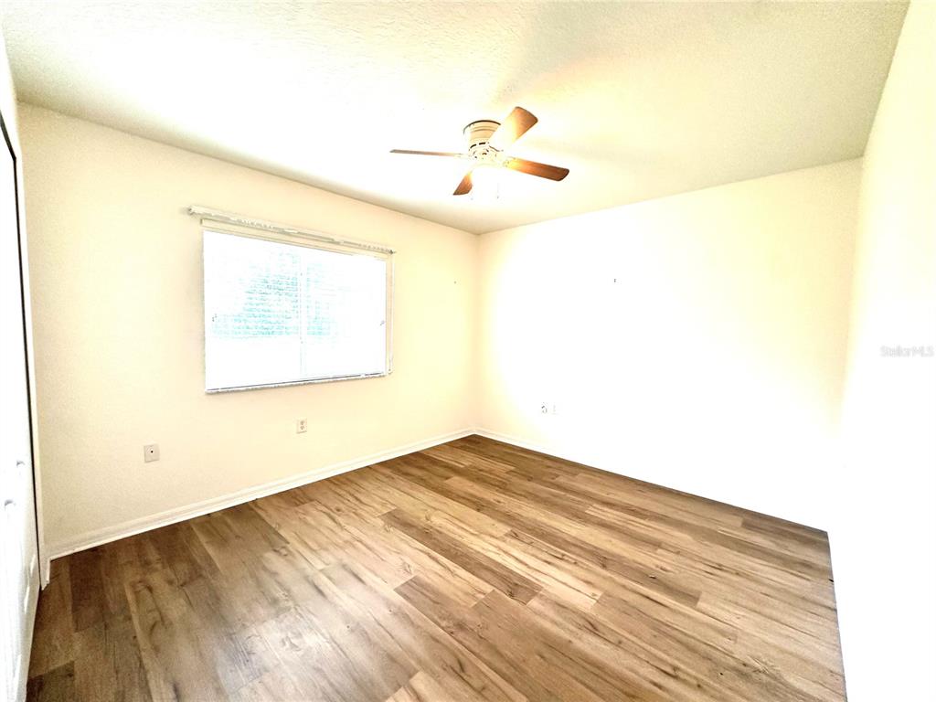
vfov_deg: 85.7
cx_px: 468
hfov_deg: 102.1
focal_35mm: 14
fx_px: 379
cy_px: 351
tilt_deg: -3.2
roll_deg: -1.0
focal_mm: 2.22
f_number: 2.2
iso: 160
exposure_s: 1/60
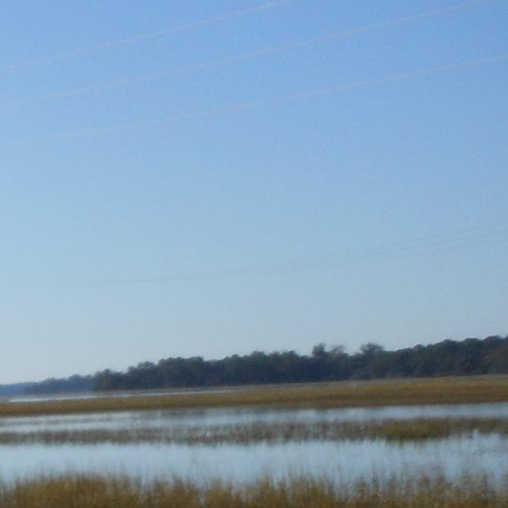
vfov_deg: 13.5
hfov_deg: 11.0
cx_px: -784
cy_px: 437
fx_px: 2125
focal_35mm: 128
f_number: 3.7
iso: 80
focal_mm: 5
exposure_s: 1/1000
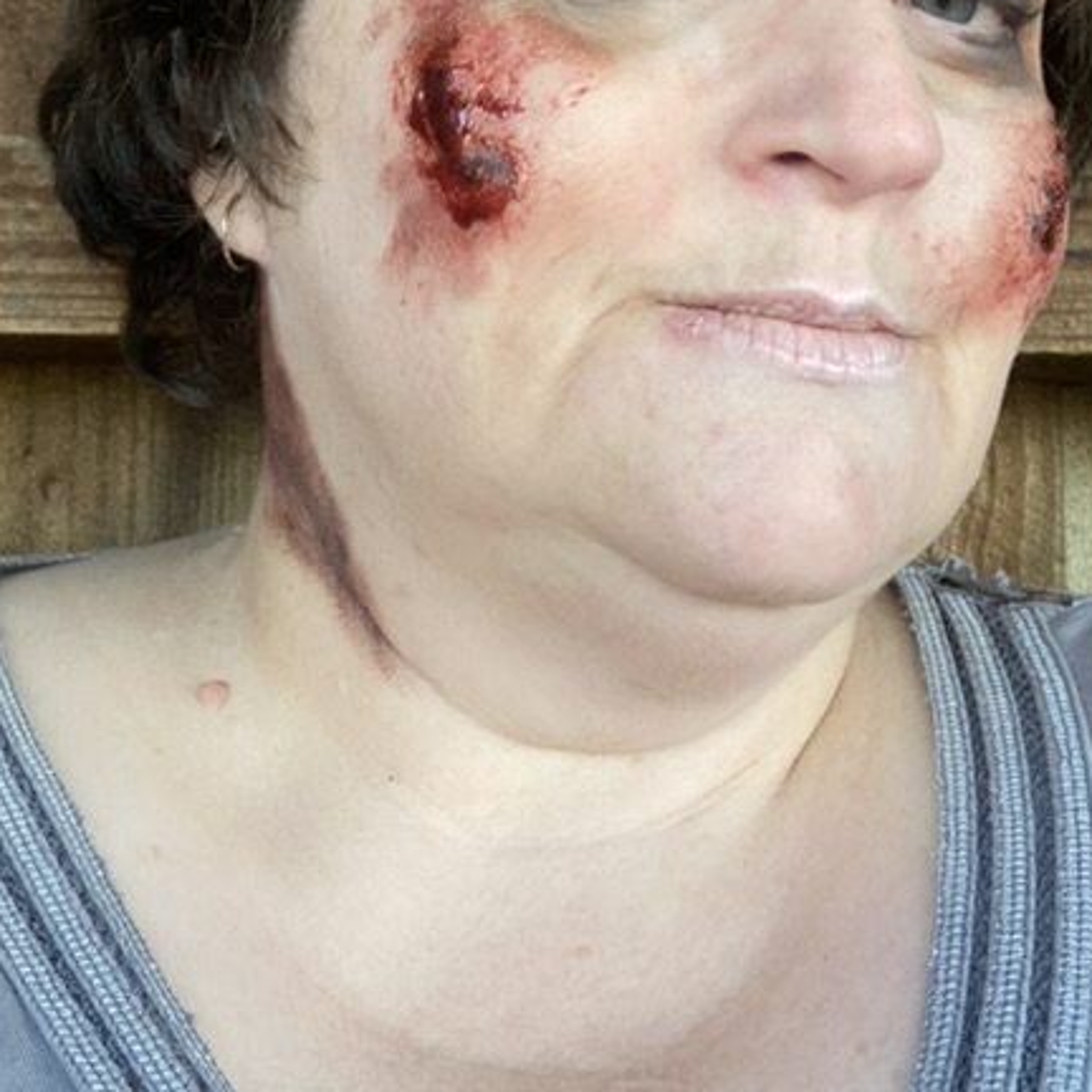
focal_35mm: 67
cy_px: 200
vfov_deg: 25.2
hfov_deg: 25.7
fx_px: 2391
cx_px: 440
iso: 40
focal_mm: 2.87
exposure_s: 1/60
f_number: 2.2
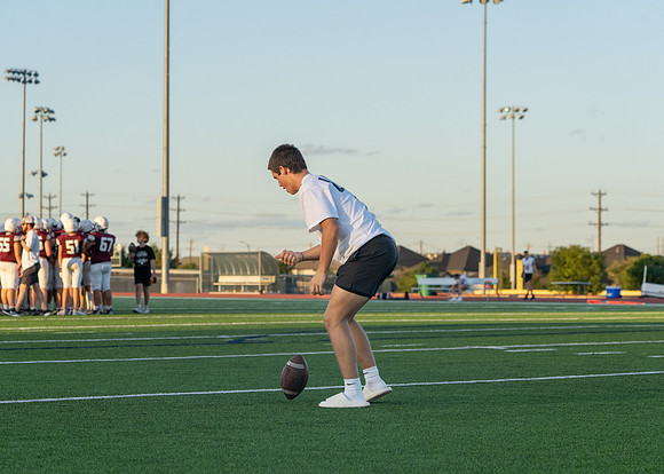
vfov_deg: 13.6
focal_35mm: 106
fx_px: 1993
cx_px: 332
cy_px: 237
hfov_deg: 18.9
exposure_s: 1/1250
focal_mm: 100
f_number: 5.6
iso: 800
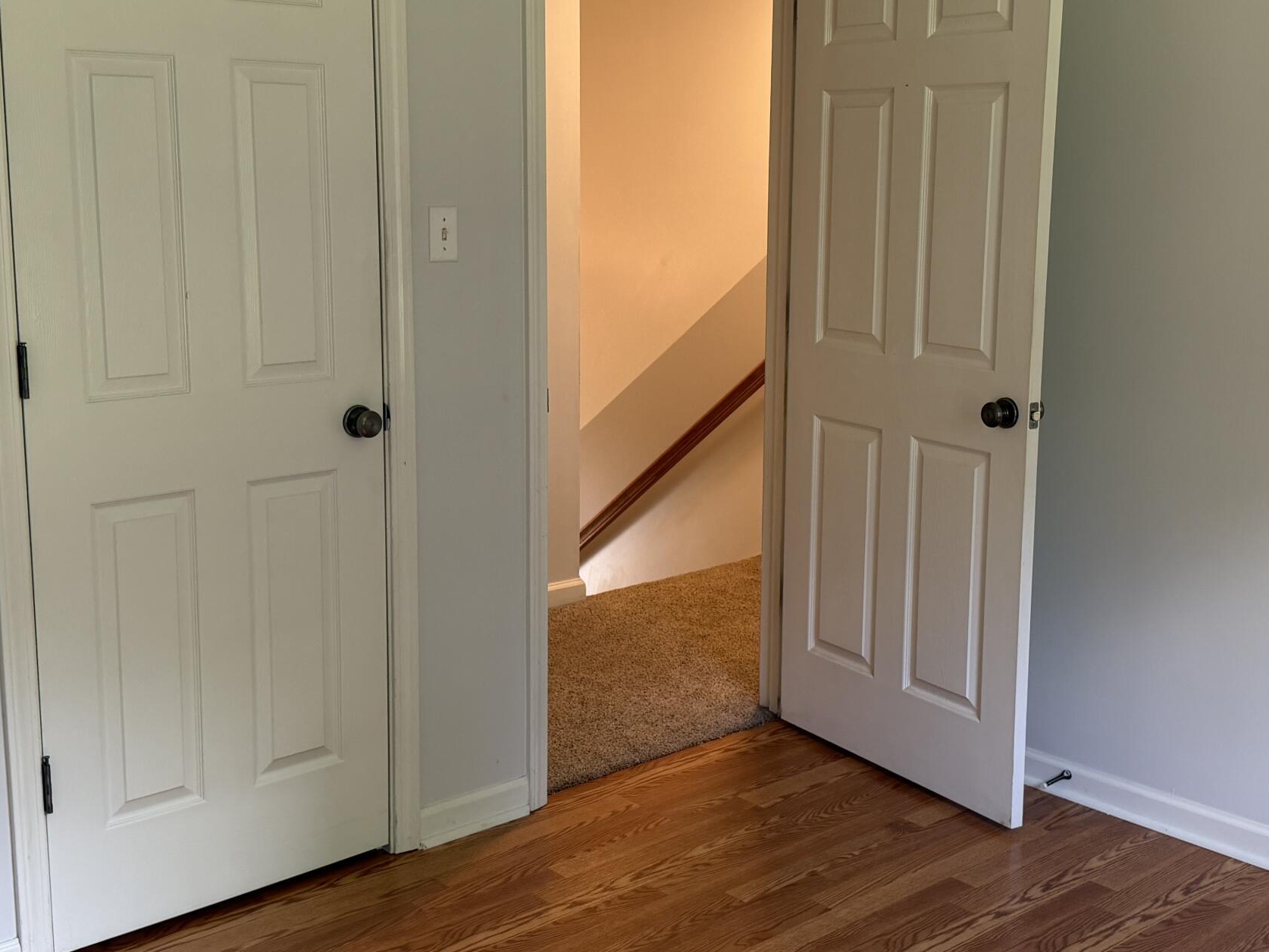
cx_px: 675
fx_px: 1577
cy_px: 407
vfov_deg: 33.5
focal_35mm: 43
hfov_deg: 43.8
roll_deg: +0.3
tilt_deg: -9.0
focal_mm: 6.76
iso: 200
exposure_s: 1/121
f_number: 1.78
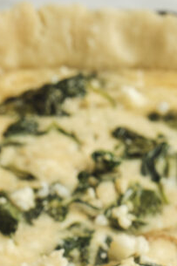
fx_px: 1735
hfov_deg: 5.8
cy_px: 409
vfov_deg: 8.6
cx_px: 154
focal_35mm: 235
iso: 160
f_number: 8
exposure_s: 1/250
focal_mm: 46.4
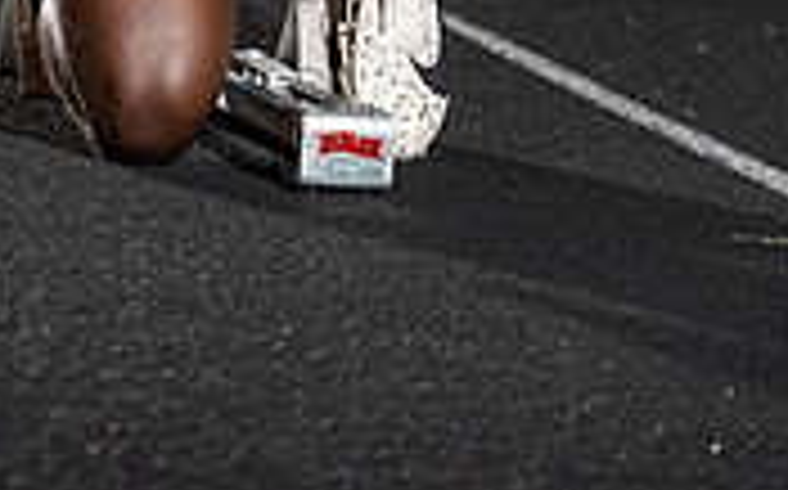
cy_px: -512
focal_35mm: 160
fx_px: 3433
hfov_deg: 13.1
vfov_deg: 7.8
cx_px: 221
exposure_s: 1/250
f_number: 4
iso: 250
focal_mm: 61
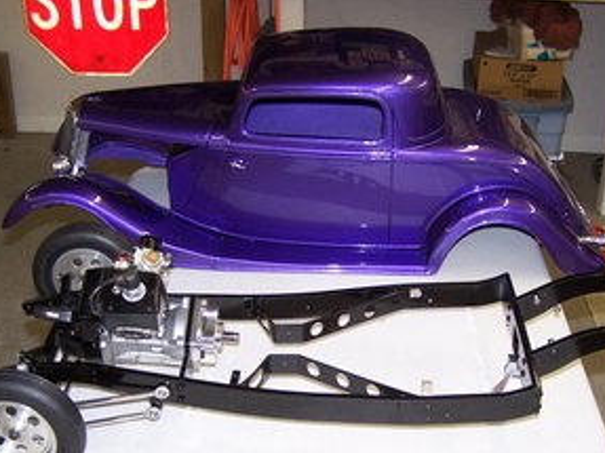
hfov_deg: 36.1
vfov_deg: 27.3
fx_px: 926
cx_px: 341
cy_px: 314
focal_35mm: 53
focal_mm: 6.3
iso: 140
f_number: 2.8
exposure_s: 1/60
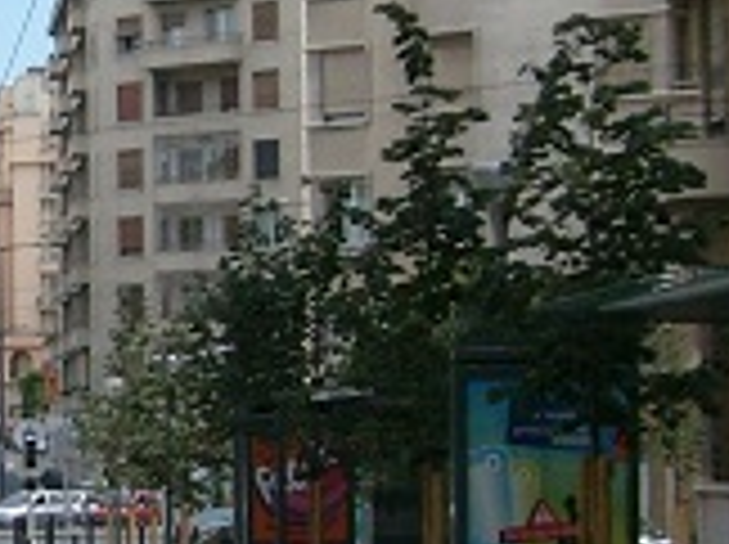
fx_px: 3638
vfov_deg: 8.6
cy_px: 319
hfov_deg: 11.2
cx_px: -194
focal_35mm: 173
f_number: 7.1
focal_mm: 5.8
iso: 80
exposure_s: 1/250
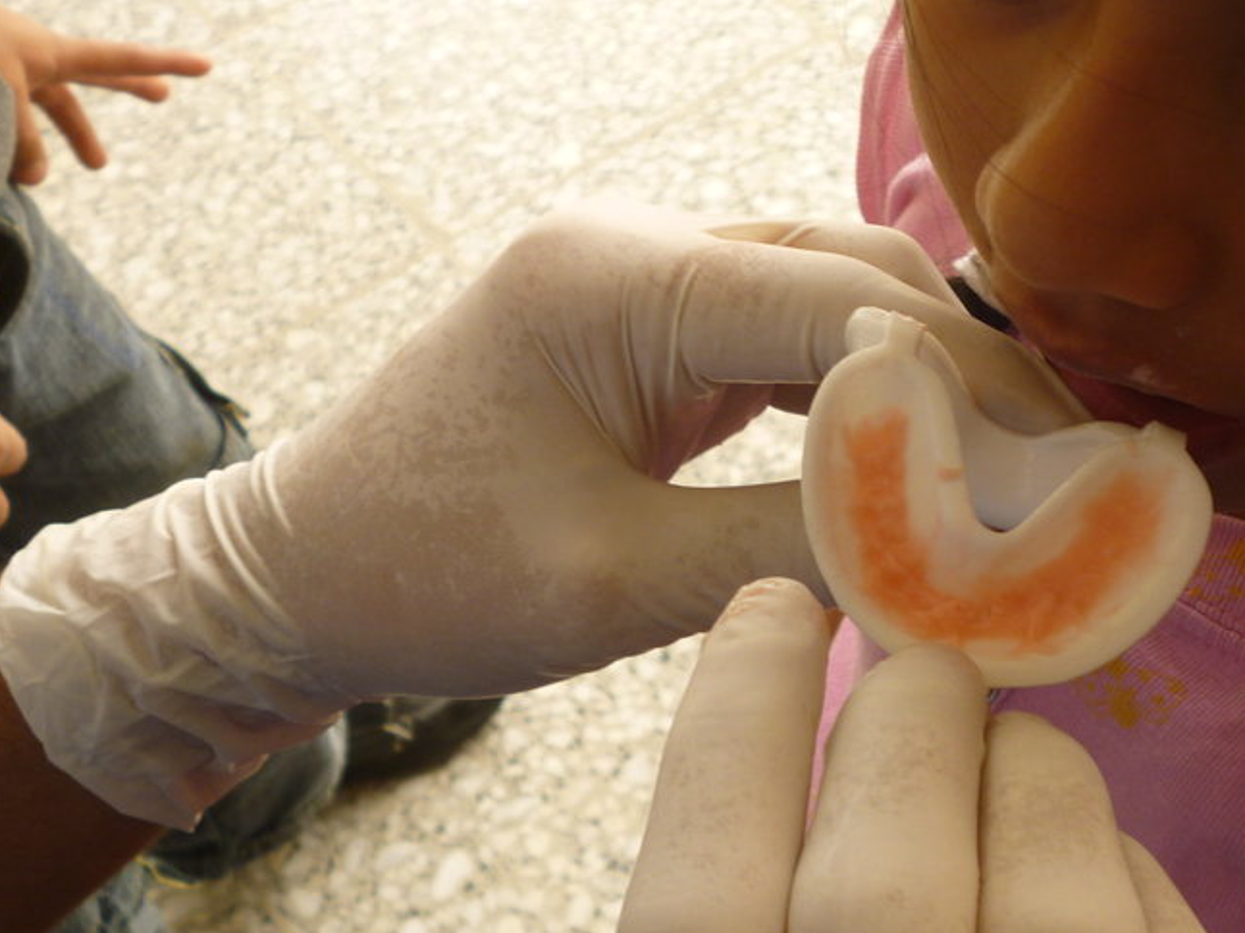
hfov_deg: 29.4
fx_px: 2337
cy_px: 368
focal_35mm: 65
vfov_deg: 22.5
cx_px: 929
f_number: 3.7
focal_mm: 7.3
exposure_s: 1/60
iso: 100
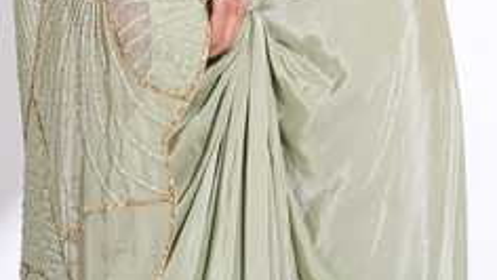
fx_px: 4760
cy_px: -268
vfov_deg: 3.3
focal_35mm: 361
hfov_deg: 6.0
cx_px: 284
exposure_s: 1/125
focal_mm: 155
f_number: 6.3
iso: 200
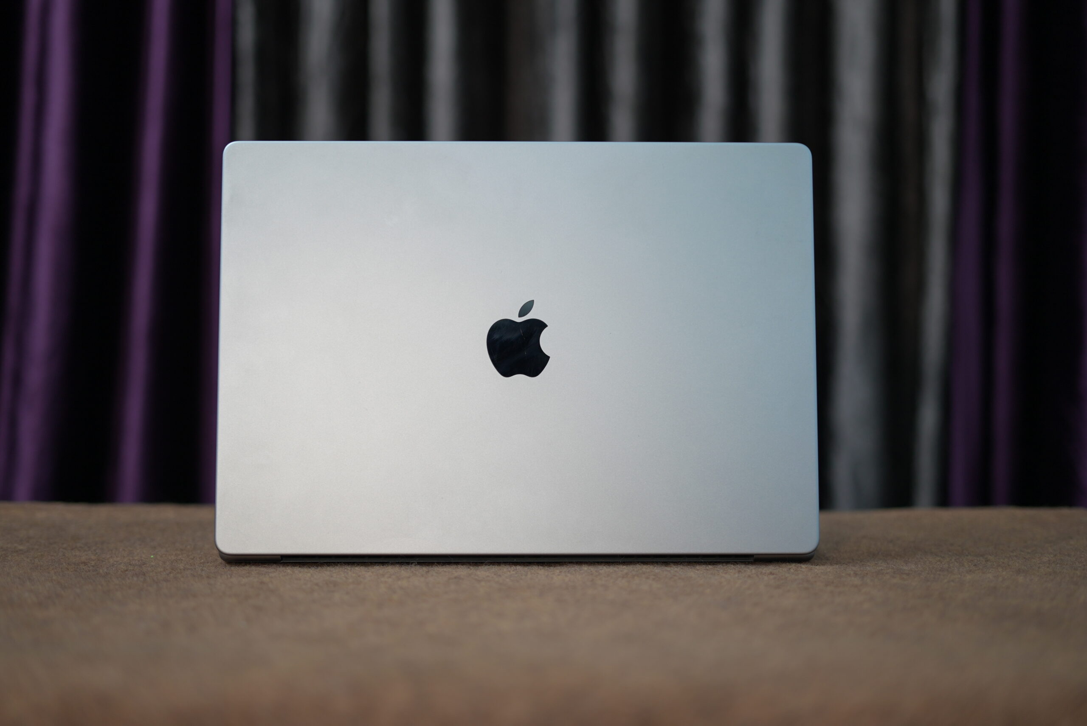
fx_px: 1511
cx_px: 544
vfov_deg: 27.0
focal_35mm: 50
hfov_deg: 39.6
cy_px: 363
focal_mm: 50
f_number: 1.8
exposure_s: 1/100
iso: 320
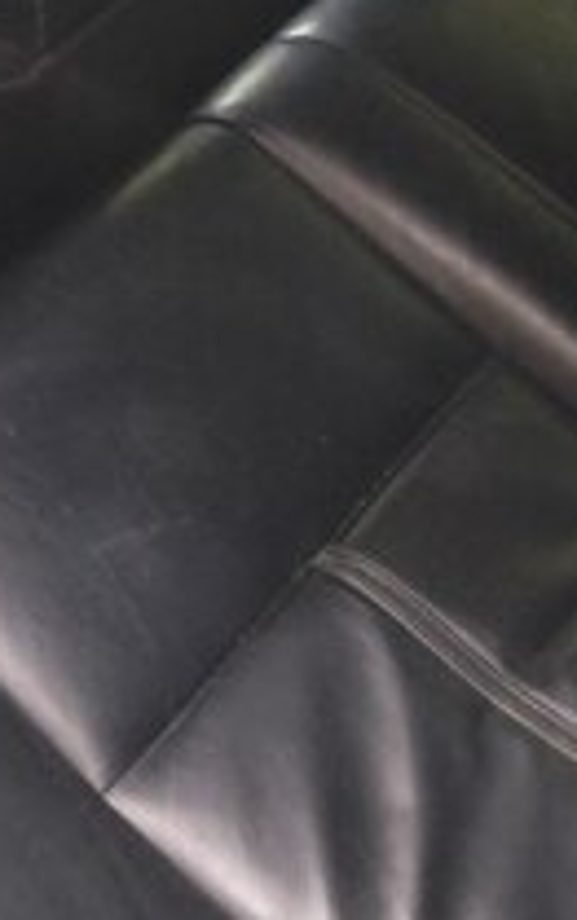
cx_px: 123
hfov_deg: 15.7
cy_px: -163
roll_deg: +1.6
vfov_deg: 23.0
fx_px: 2084
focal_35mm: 83
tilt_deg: -32.2
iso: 50
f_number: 2.4
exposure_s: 1/20
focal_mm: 4.12
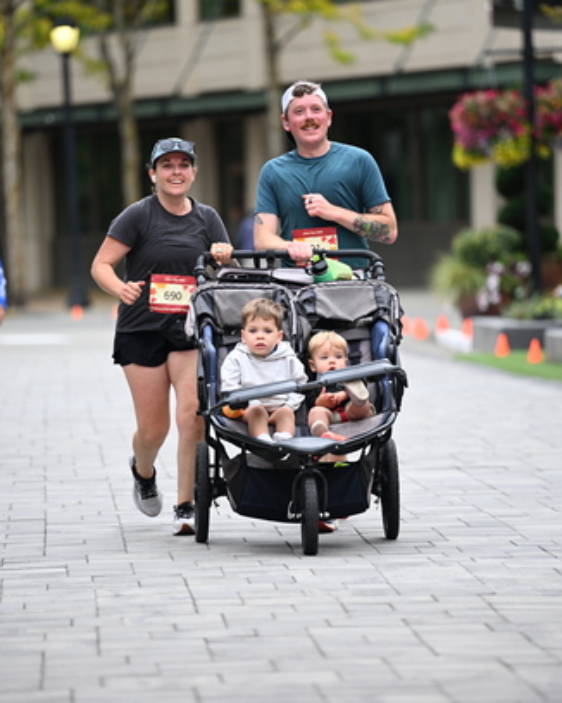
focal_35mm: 228
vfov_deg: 8.5
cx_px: 299
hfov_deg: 6.8
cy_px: 343
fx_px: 4744
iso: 640
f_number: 2.8
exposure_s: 1/2000
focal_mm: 180
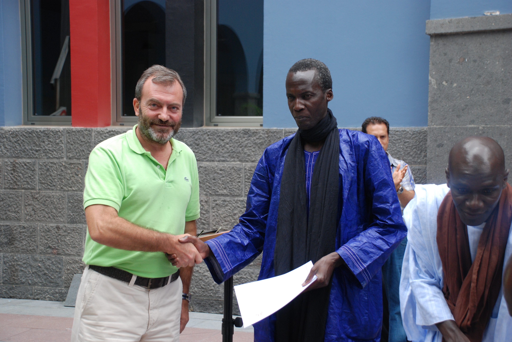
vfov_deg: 22.7
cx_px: 256
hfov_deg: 33.4
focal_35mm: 60
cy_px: 171
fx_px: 854
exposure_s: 1/320
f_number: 4.5
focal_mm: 40
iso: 320
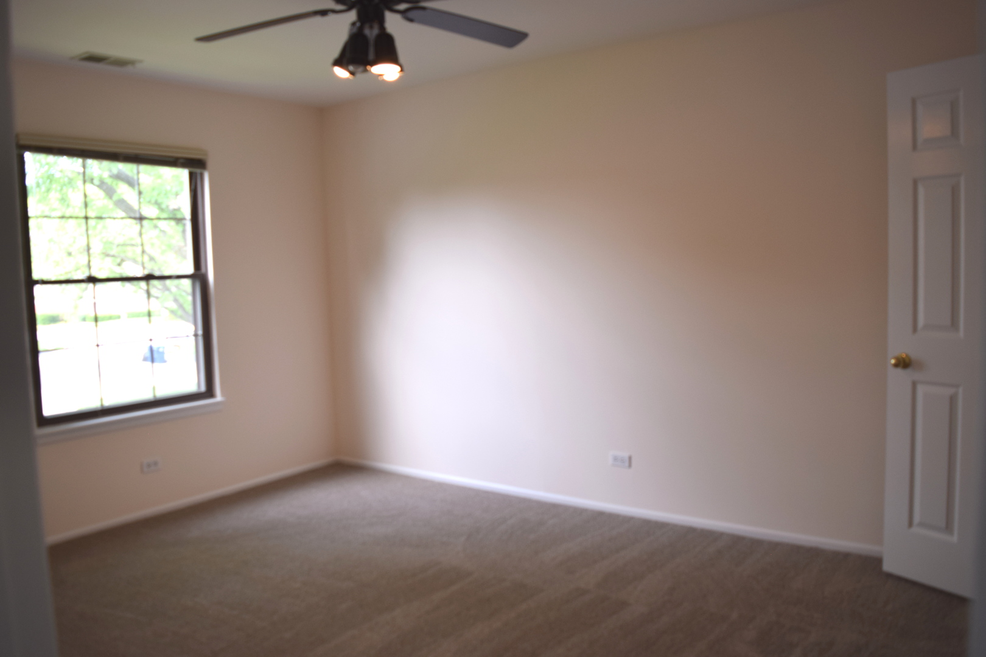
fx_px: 739
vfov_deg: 47.9
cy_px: 328
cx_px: 493
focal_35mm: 27
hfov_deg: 67.4
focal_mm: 18
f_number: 5
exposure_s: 1/100
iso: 400
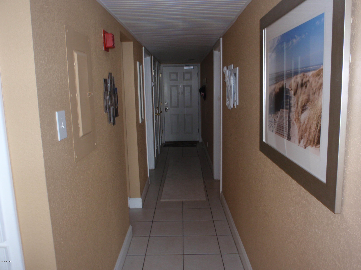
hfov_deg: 63.4
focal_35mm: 28
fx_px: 292
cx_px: 180
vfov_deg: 49.7
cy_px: 135
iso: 100
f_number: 3.2
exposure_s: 1/30
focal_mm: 5
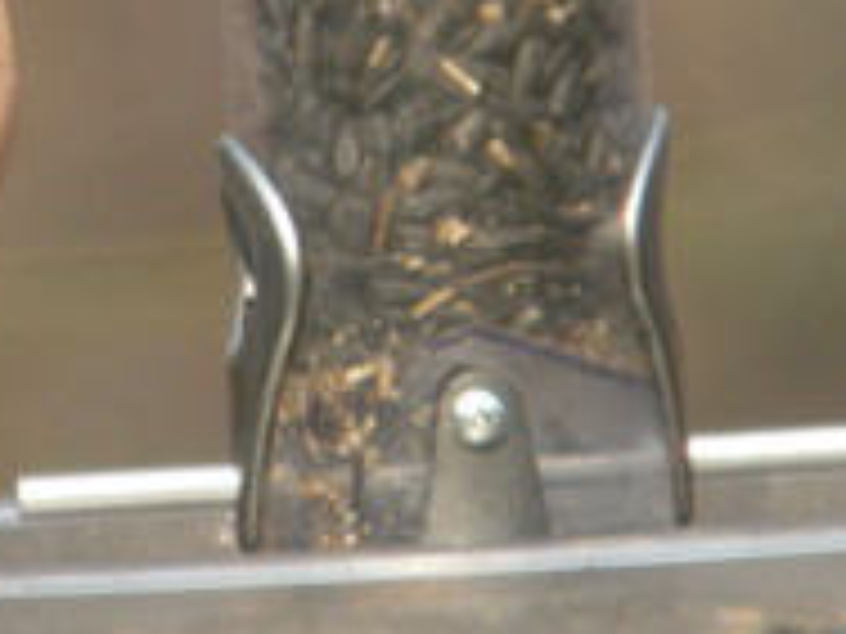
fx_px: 6599
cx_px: 261
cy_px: 36
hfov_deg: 7.3
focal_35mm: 270
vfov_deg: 5.5
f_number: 4.9
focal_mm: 23.4
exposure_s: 1/270
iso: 400
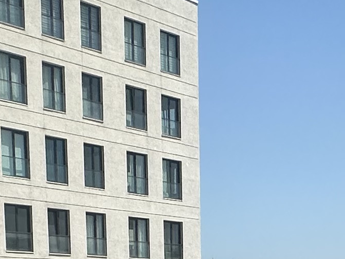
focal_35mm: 84
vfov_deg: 16.0
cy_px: 401
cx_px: 358
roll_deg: -1.0
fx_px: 837
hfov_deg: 22.3
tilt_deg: -6.5
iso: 50
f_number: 2.2
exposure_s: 1/2506
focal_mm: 2.22
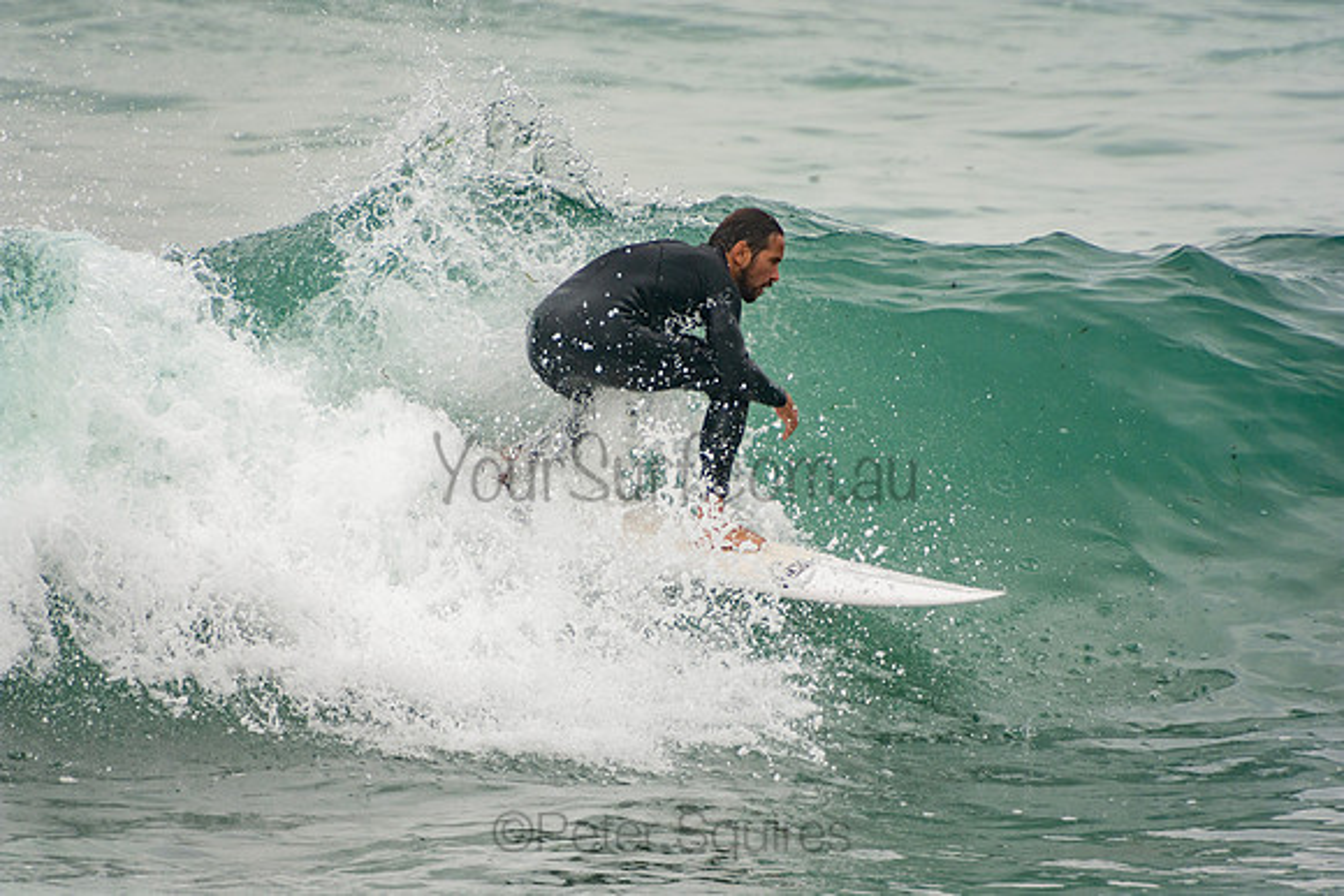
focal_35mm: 600
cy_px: 448
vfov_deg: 2.3
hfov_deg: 3.4
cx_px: 672
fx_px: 22404
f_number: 5.6
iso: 280
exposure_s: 1/1250
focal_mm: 400
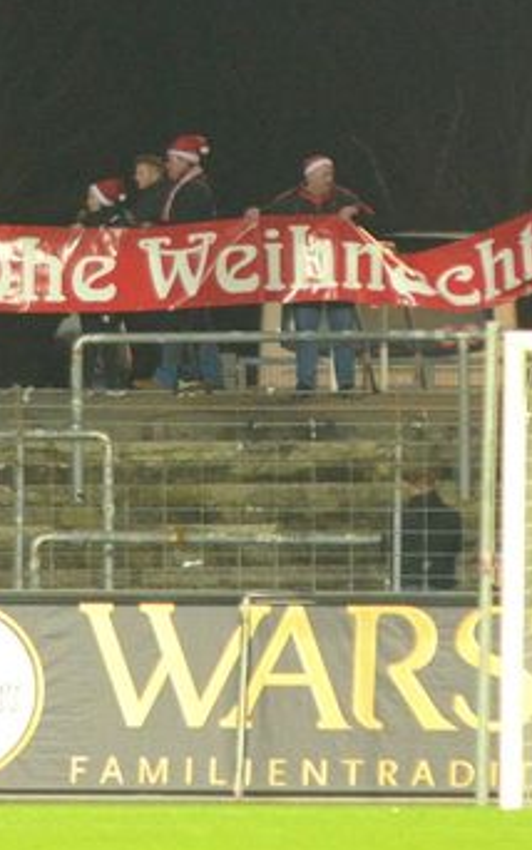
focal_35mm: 509
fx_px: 11798
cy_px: 423
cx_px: 129
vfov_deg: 4.1
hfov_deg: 2.6
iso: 2500
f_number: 3.2
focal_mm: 200
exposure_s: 1/250
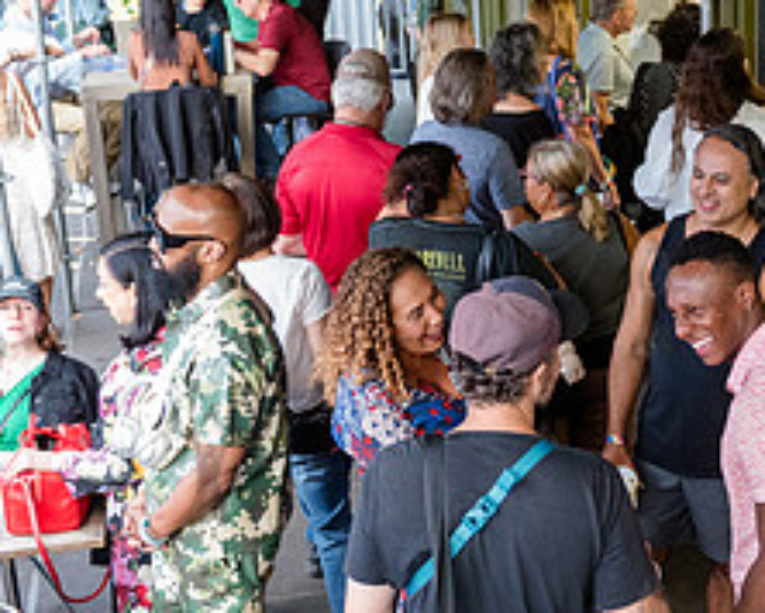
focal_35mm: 76
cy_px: 298
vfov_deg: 20.2
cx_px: 651
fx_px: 1722
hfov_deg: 24.5
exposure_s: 1/250
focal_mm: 31
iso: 2000
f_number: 2.8
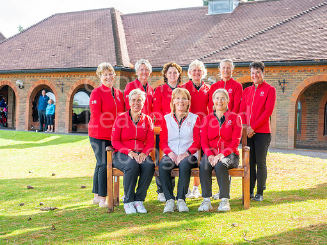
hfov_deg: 32.7
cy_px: 123
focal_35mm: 59
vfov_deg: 24.8
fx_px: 557
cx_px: 168
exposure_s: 1/200
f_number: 5.6
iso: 200
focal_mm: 54
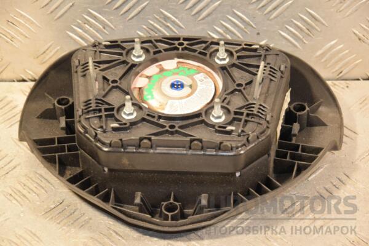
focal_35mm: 112
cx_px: 184
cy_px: 123
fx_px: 1153
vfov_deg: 12.2
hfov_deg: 18.2
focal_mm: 75
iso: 800
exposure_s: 1/100
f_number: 5.3
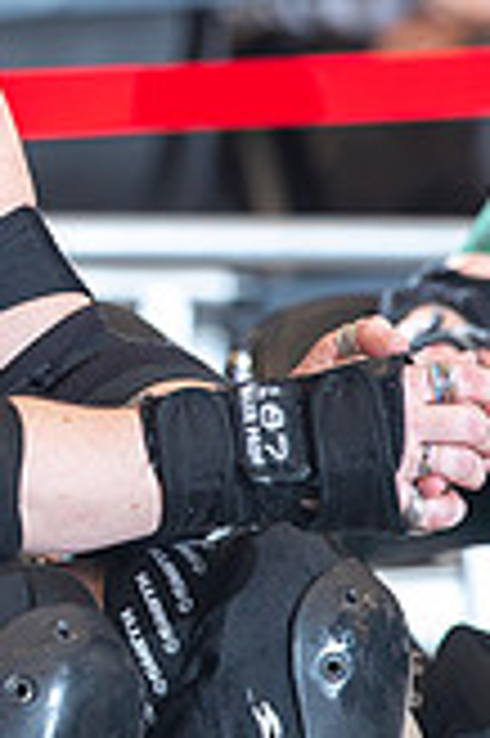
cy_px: 295
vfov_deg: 2.9
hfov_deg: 1.9
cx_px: -184
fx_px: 14484
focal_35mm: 708
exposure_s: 1/160
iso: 640
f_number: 5
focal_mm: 200
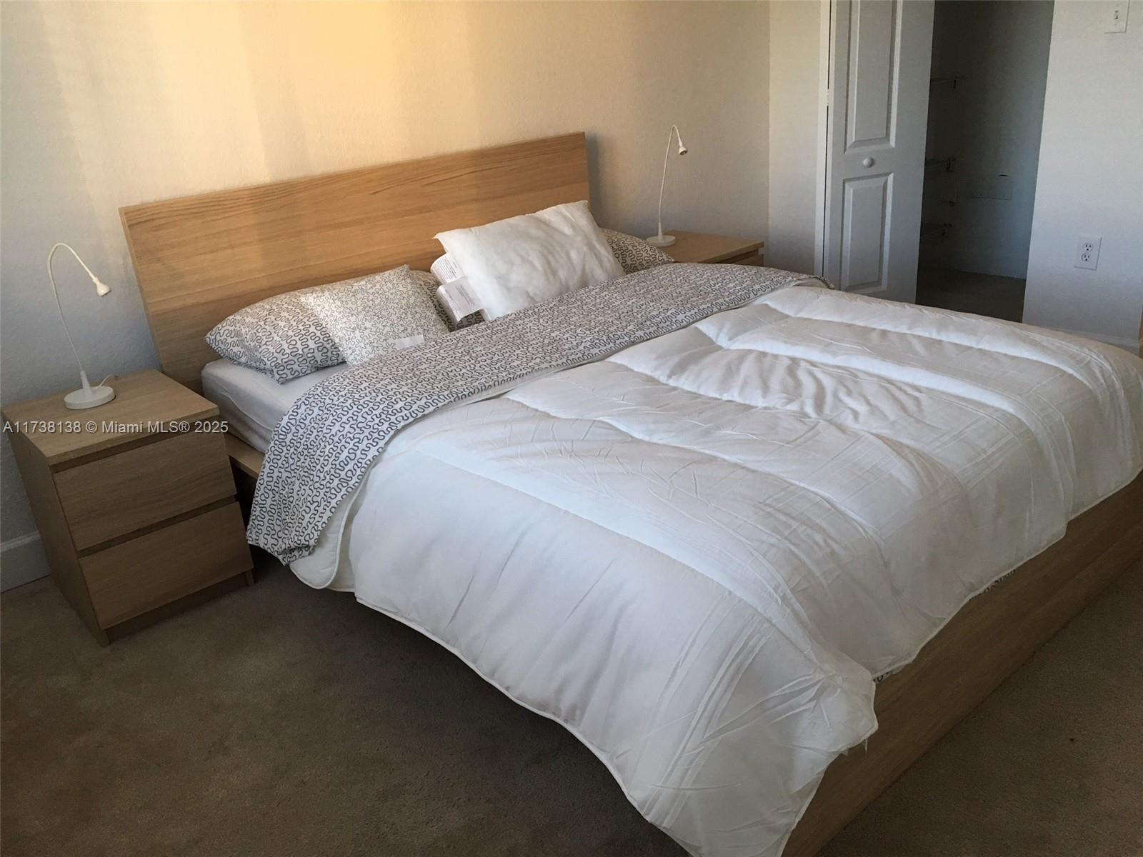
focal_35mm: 29
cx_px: 572
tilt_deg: -22.1
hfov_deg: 61.7
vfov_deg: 48.2
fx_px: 958
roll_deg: +4.7
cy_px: 428
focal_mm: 4.15
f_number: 2.2
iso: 80
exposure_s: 1/30
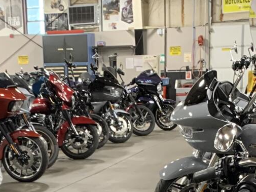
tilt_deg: -19.0
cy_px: 344
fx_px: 762
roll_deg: +2.2
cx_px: 99
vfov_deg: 13.0
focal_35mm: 103
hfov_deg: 19.0
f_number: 1.8
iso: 400
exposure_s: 1/39
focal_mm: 4.25
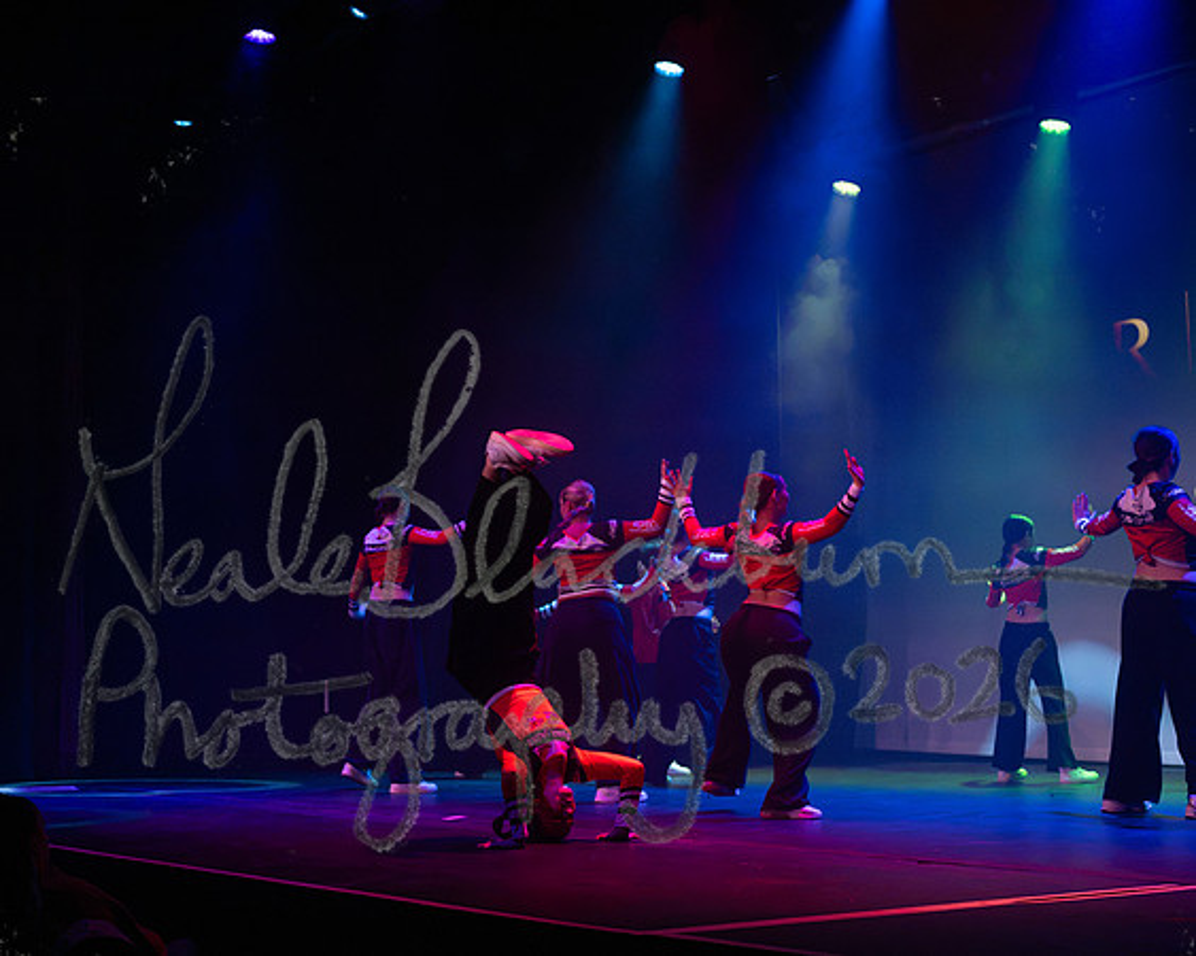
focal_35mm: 56
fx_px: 1994
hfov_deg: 33.3
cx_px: 516
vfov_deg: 27.0
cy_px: 478
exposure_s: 1/400
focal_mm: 50
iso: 6400
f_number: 5
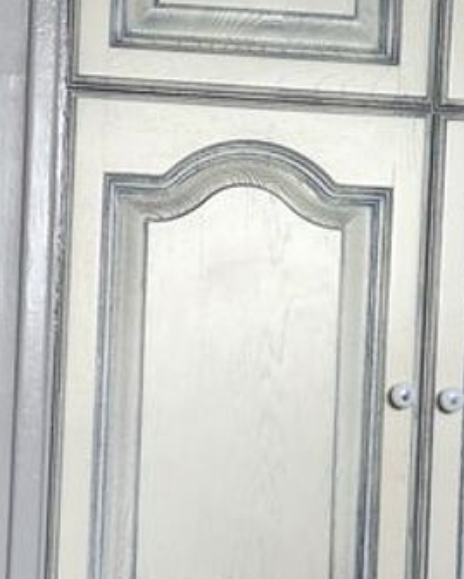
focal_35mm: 89
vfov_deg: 21.4
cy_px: 399
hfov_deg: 17.2
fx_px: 1527
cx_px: 136
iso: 160
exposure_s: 1/120
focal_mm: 5.4
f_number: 1.8
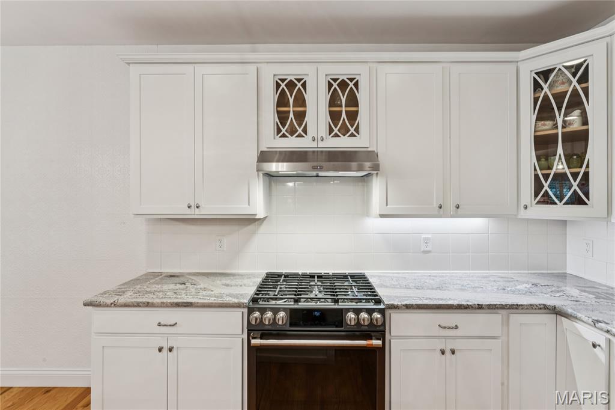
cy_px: 205
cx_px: 308
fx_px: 275
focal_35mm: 16
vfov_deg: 73.4
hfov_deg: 96.4
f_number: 13
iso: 200
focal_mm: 16.1
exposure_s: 1/4
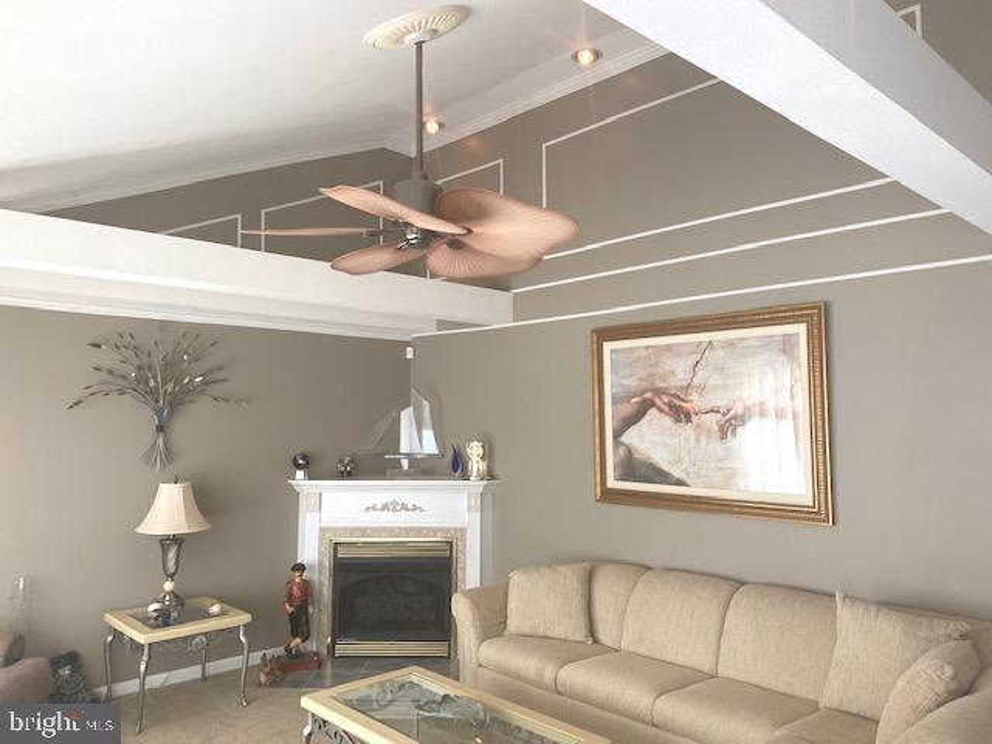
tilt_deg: +4.0
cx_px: 496
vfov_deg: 53.1
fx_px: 745
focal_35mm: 26
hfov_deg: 67.3
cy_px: 372
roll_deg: -0.3
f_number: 1.8
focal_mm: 4.25
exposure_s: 1/60
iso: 125
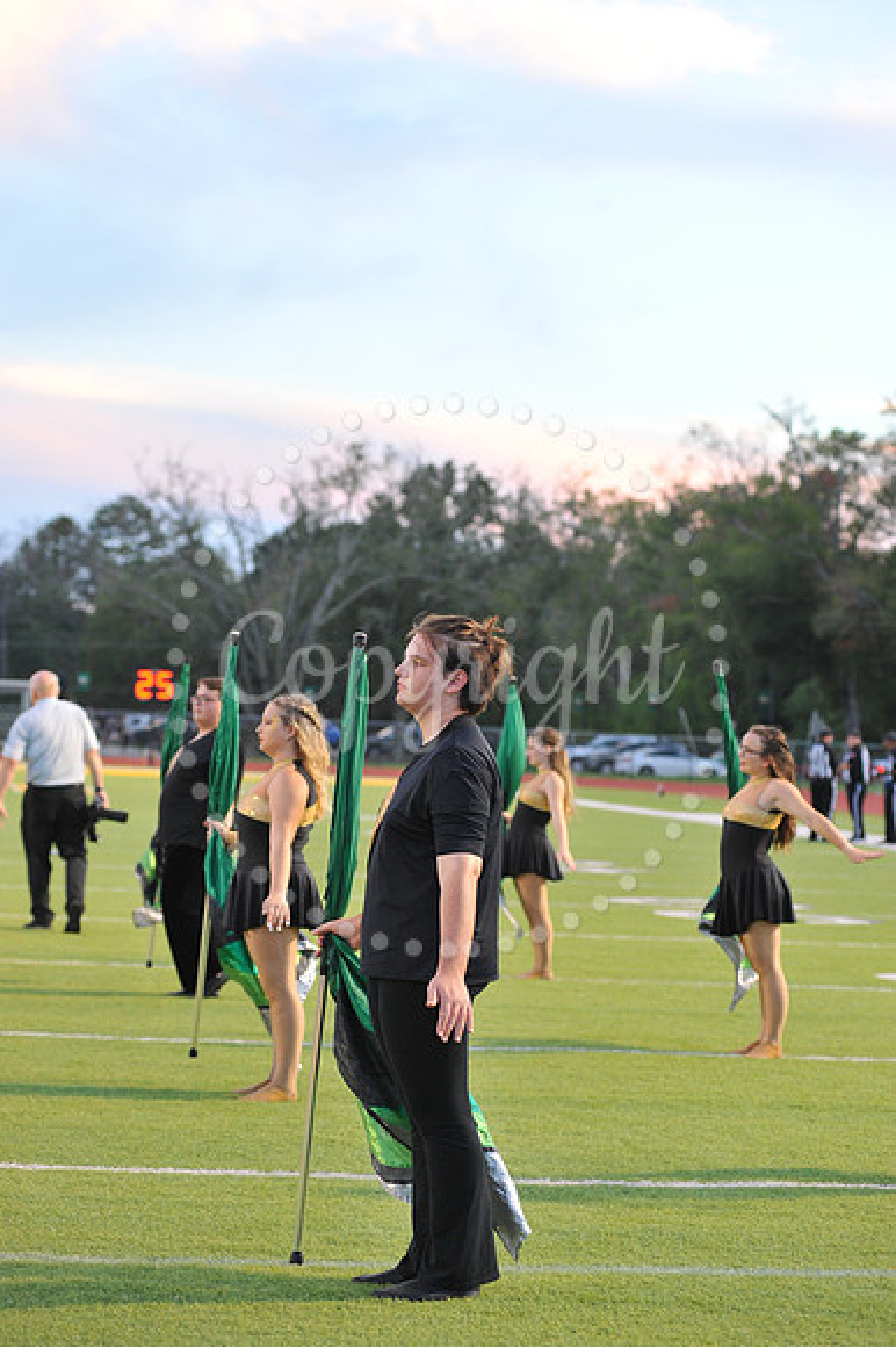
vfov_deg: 22.2
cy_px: 674
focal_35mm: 92
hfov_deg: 14.8
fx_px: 3439
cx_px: 448
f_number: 4.5
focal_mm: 92
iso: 1600
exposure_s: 1/200
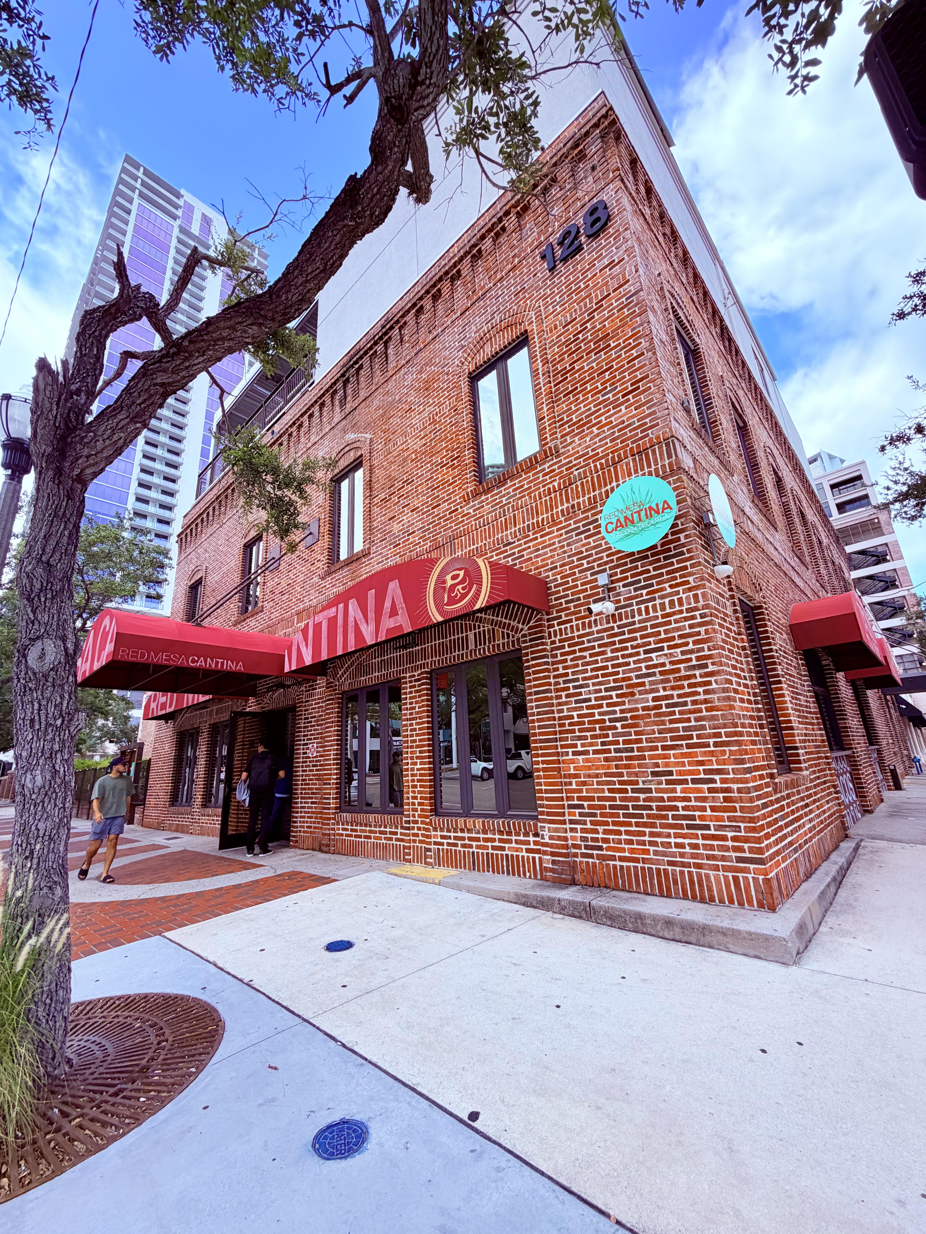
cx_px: 463
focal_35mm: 14
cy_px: 617
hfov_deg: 85.7
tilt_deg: +16.0
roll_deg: +3.2
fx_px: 499
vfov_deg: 102.1
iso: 50
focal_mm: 2.22
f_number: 2.2
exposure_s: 1/502
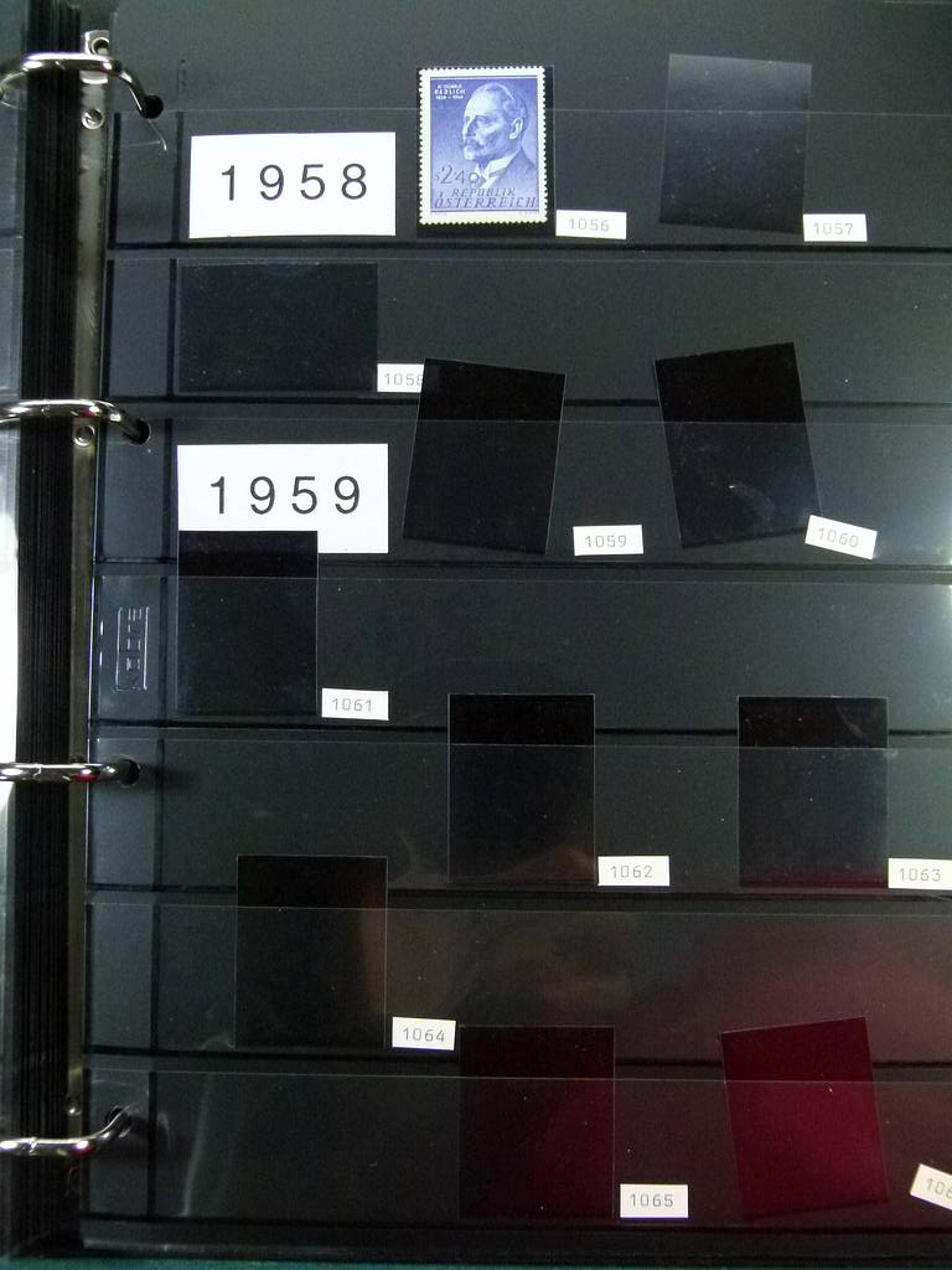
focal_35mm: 39
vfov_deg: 47.9
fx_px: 1430
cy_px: 635
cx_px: 476
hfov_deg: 36.8
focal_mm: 7.1
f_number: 3.1
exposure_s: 1/250
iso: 500
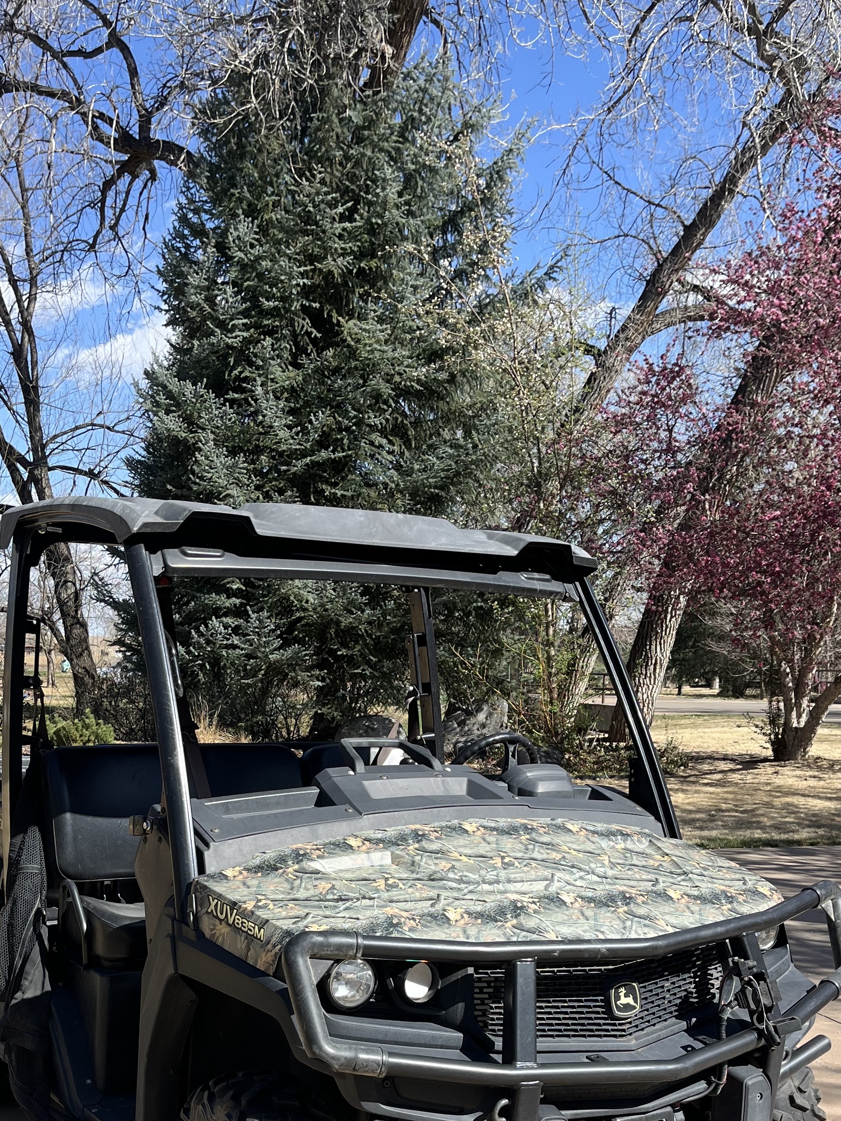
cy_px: 840
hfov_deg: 35.1
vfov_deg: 44.3
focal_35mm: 41
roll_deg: +0.9
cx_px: 373
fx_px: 1328
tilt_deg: -8.7
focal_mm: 5.1
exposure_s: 1/2358
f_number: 1.6
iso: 50
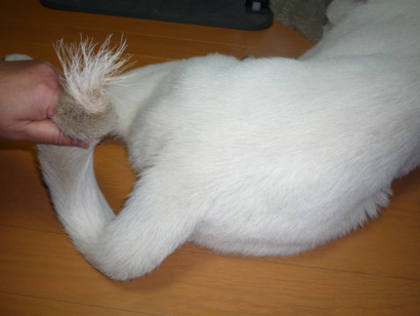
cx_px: 210
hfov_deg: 55.3
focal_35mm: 33
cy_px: 158
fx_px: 401
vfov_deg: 43.0
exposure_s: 1/30
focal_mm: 5.8
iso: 100
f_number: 3.6
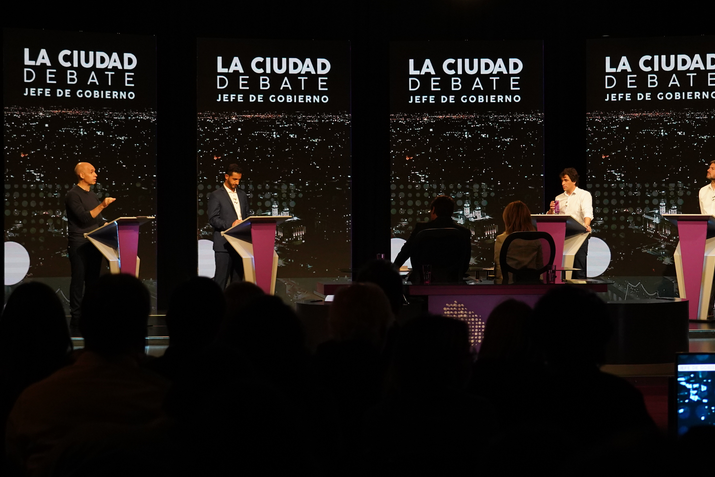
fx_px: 1788
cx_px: 389
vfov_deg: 15.2
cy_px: 223
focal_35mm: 90
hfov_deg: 22.6
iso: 3200
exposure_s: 1/250
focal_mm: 54
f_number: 4
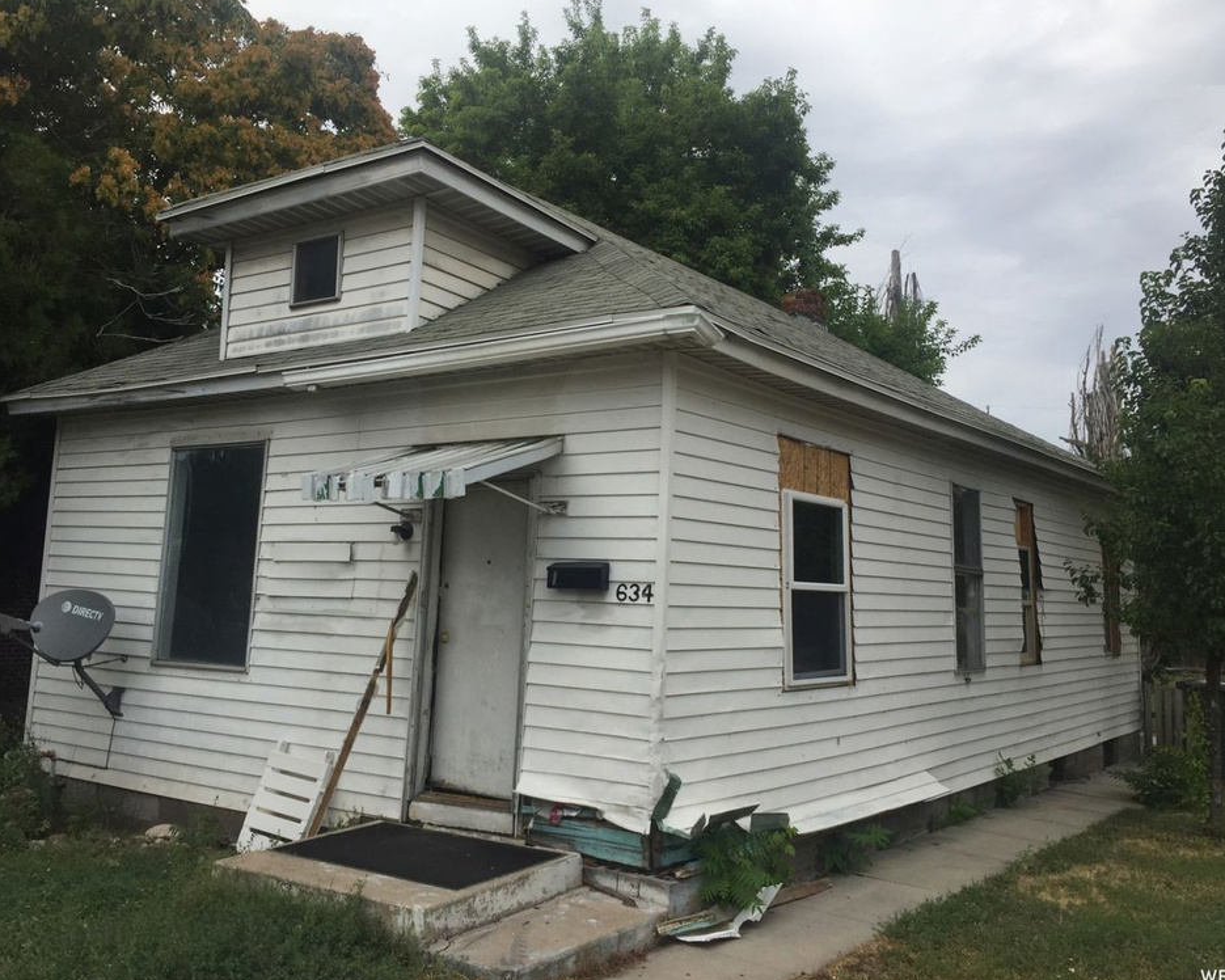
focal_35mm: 31
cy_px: 482
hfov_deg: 57.2
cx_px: 607
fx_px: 1124
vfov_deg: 47.1
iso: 32
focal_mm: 4.15
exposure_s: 1/1883
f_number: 2.2
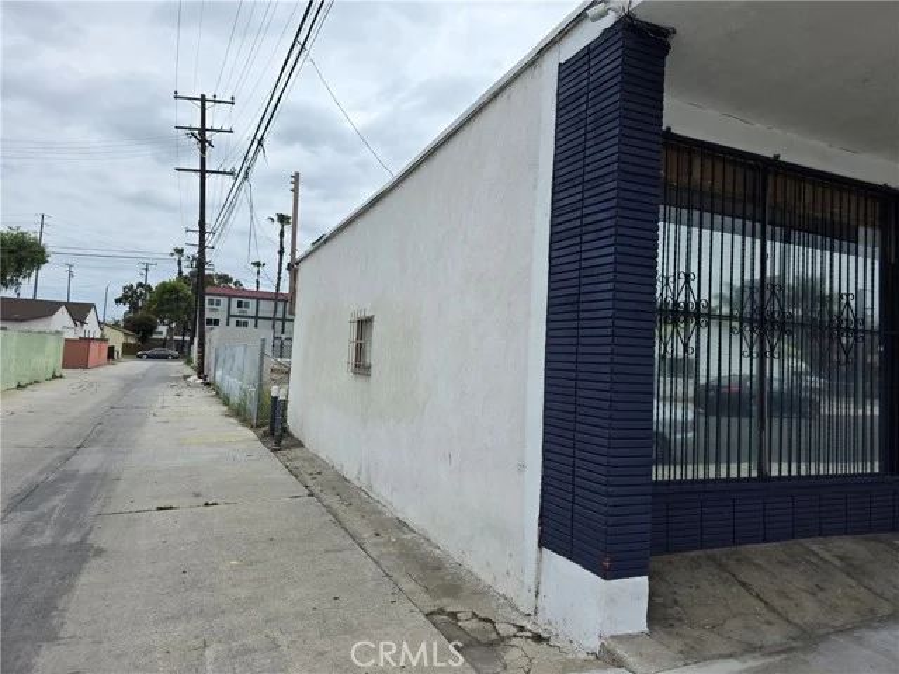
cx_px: 450
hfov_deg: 73.9
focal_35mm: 23
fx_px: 597
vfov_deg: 58.9
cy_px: 337
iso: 80
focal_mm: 6.3
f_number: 1.7
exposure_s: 1/7944
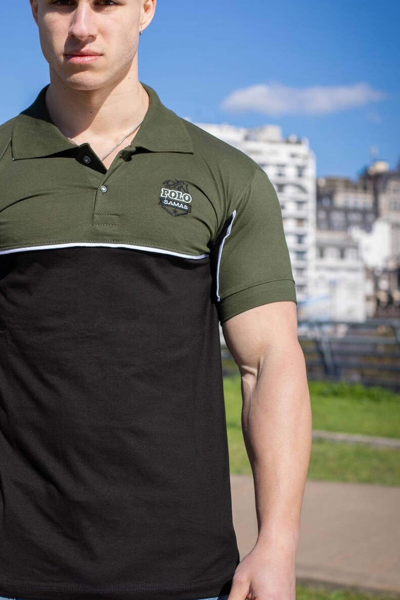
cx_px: 105
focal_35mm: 76
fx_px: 1266
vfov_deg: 26.6
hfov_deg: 17.9
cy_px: 279
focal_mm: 50
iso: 160
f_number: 5
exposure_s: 1/1000
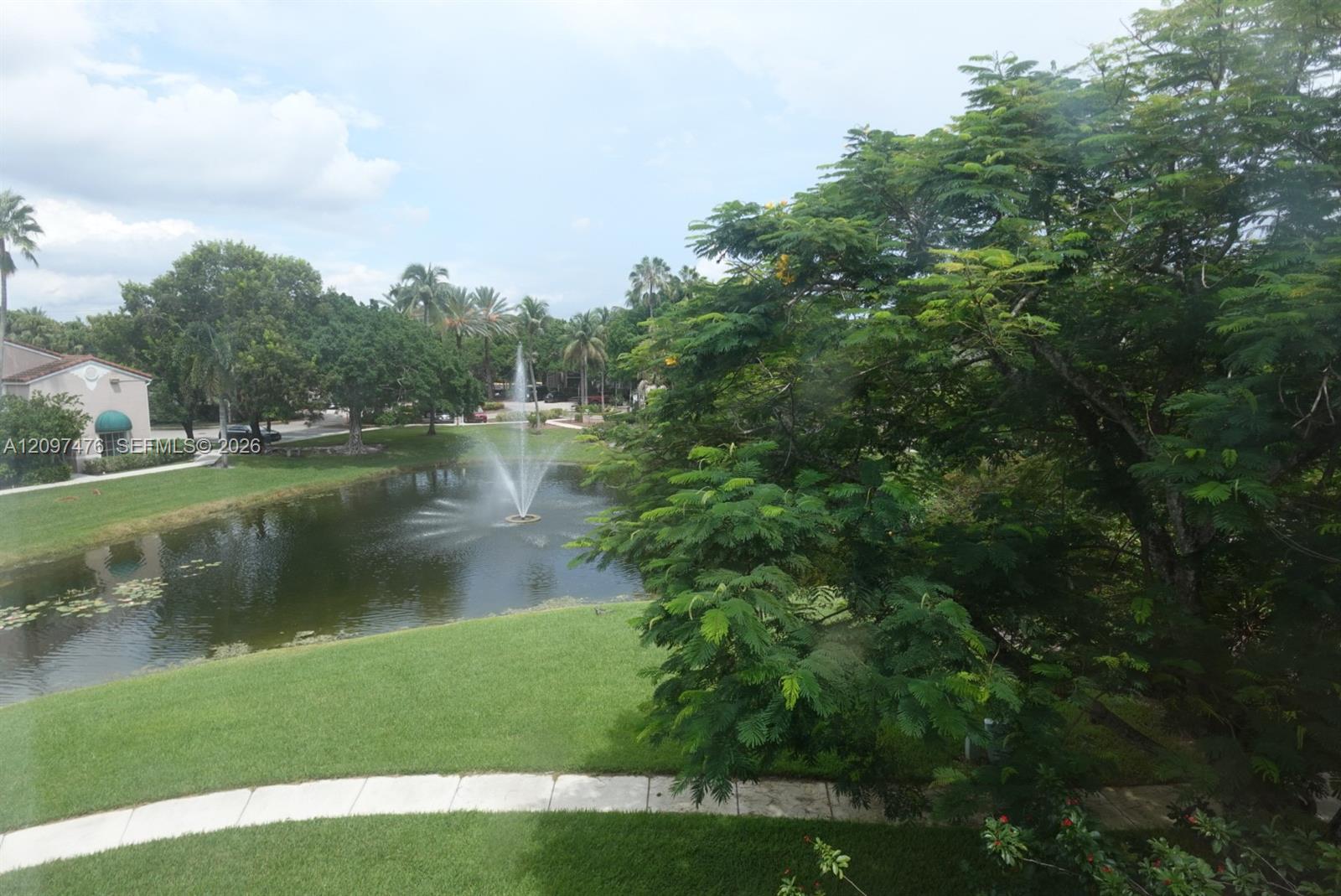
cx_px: 670
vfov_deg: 62.0
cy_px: 448
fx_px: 745
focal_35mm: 20
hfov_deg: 83.9
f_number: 2
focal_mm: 7.6
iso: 125
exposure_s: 1/1600
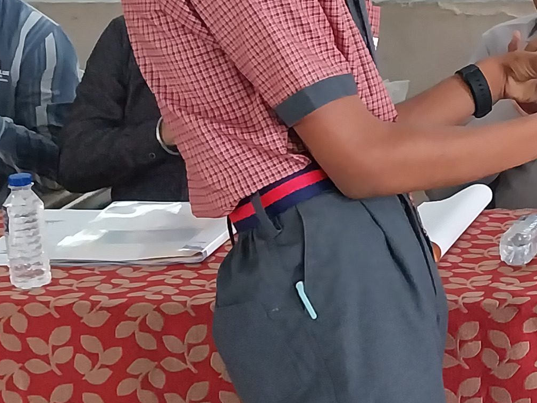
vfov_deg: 14.0
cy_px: 78
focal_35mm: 105
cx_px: 745
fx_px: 1629
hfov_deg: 17.3
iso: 320
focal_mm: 4
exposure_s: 1/50
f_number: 1.8
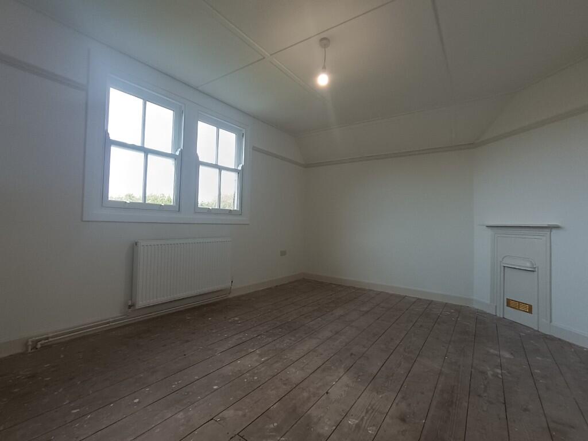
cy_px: 220
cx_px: 294
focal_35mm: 16
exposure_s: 1/100
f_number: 2.2
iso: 242
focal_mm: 1.66
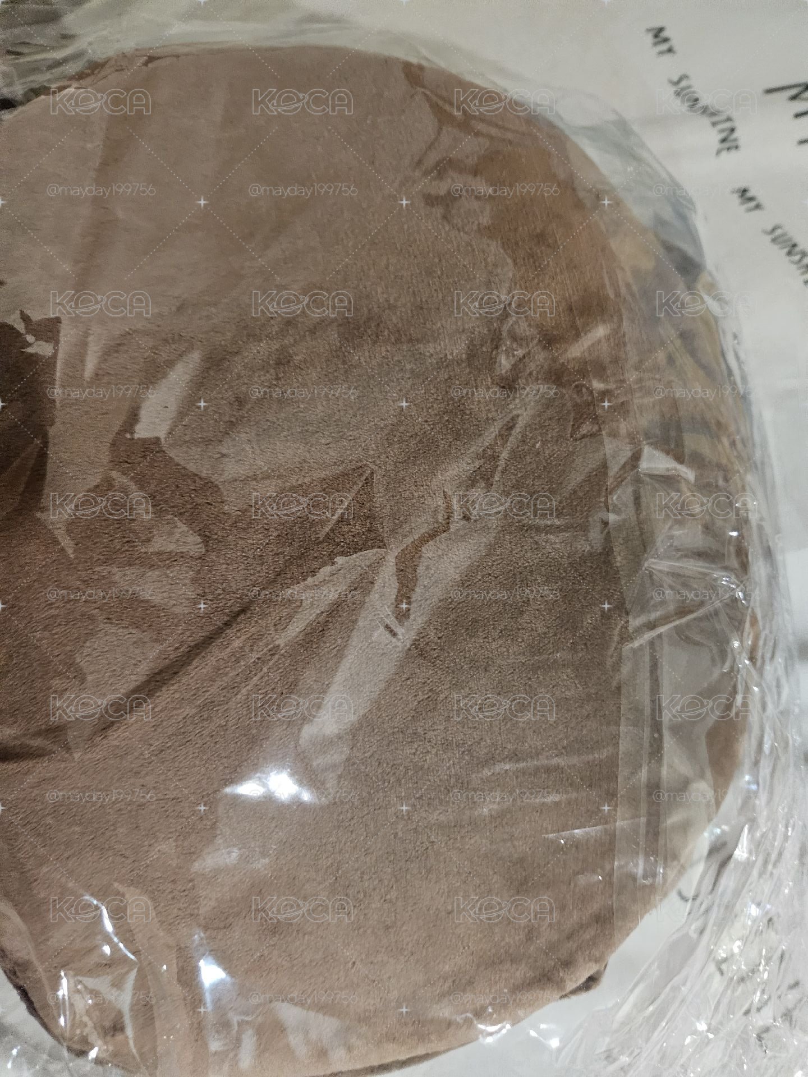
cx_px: 404
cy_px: 538
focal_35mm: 23
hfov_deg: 58.9
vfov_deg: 73.9
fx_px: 716
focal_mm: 5.4
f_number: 1.8
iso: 1600
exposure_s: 1/60
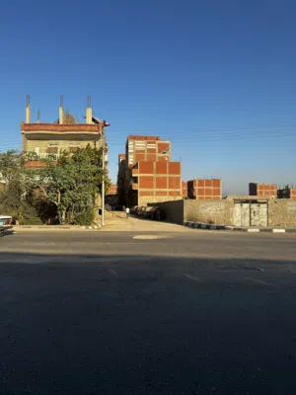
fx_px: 274
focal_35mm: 24
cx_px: 148
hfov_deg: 56.8
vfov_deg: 71.6
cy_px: 198
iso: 80
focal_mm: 6.86
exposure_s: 1/3247
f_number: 1.78
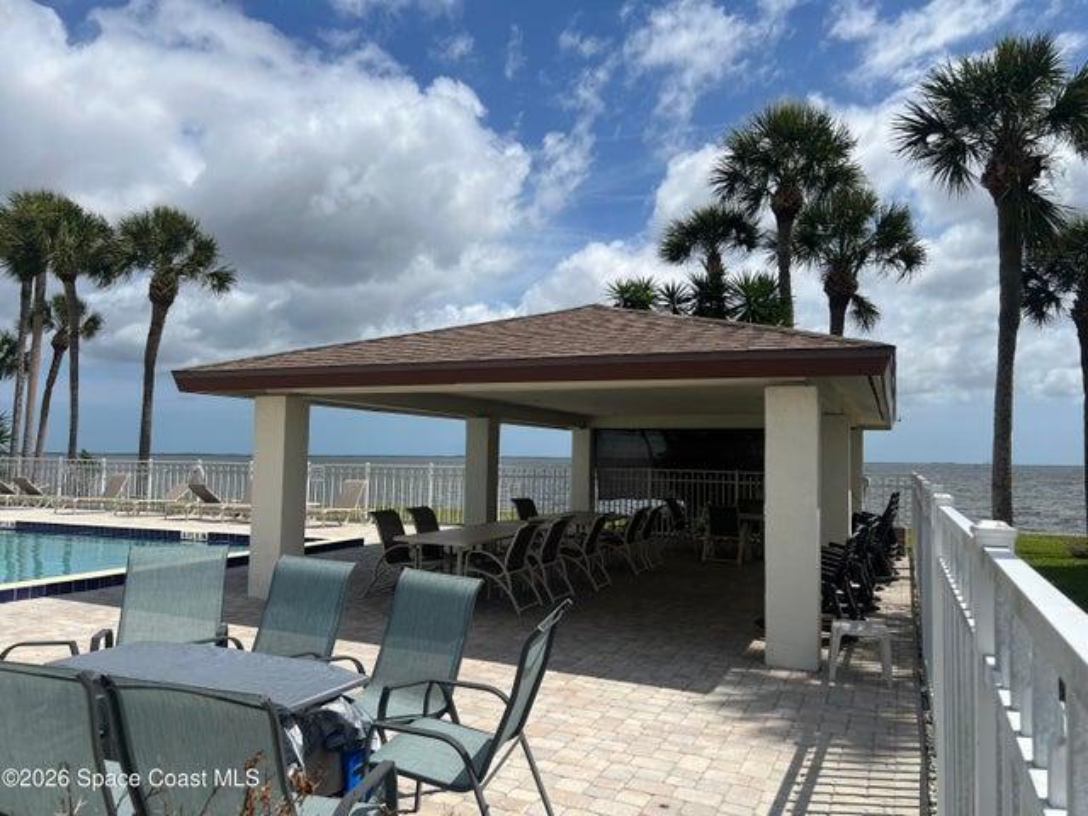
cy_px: 408
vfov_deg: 53.1
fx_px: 817
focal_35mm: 26
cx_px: 544
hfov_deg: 67.3
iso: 50
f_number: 1.5
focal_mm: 5.7
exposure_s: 1/8000
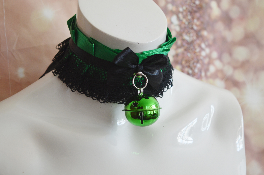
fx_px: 506
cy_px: 88
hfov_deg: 29.3
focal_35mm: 69
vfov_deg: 19.7
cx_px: 132
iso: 450
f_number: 5
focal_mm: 46
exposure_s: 1/80
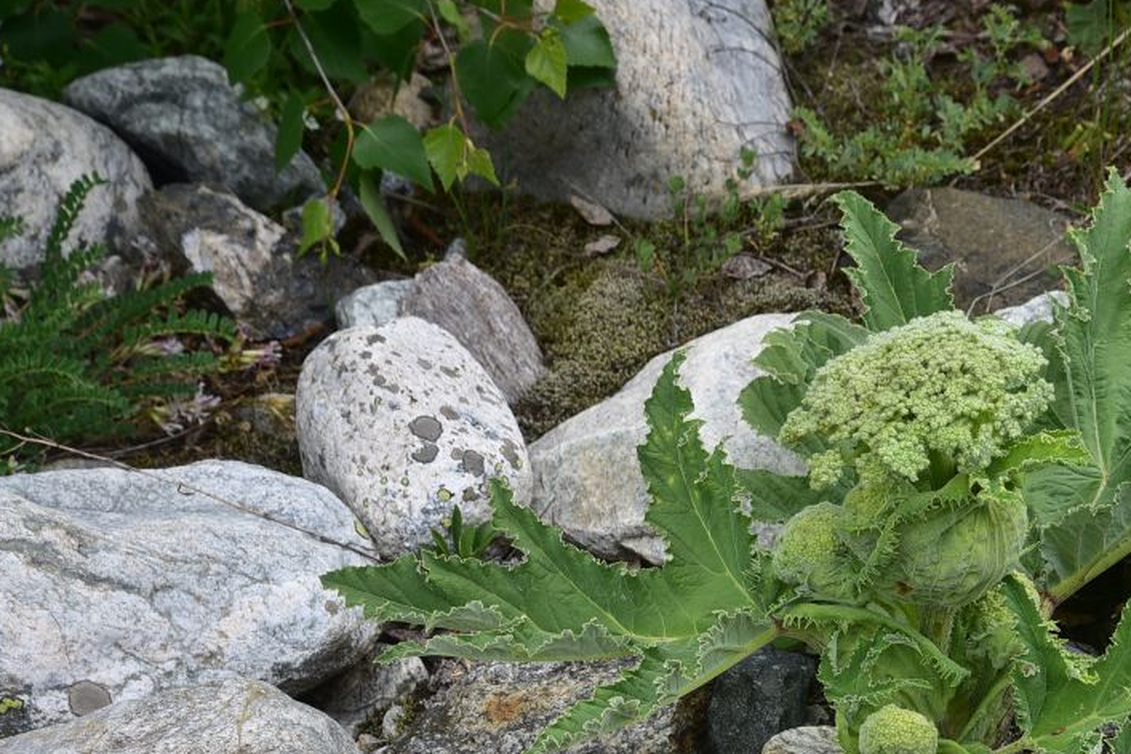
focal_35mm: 92
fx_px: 2889
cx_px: 945
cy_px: 632
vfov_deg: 14.7
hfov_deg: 21.8
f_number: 11
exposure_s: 1/125
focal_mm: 50
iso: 160
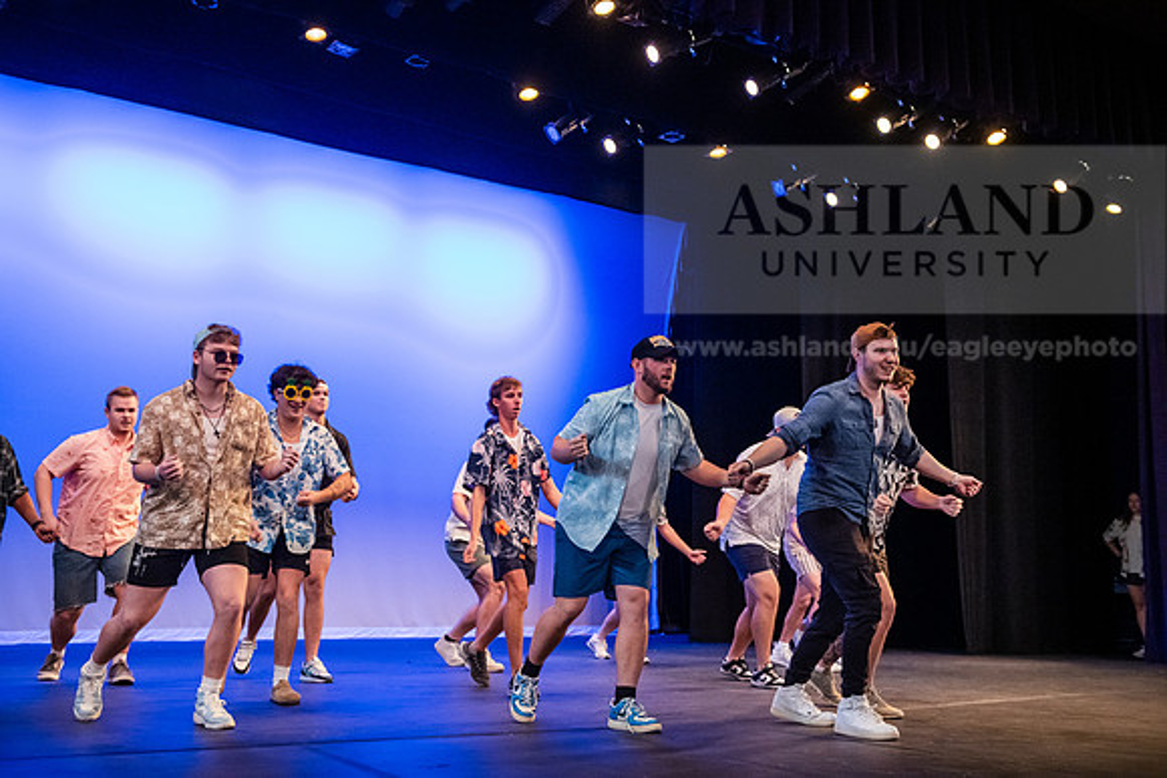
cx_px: 584
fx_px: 1297
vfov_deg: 33.4
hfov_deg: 48.4
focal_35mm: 40
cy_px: 389
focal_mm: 40
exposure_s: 1/250
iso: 4000
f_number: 3.5
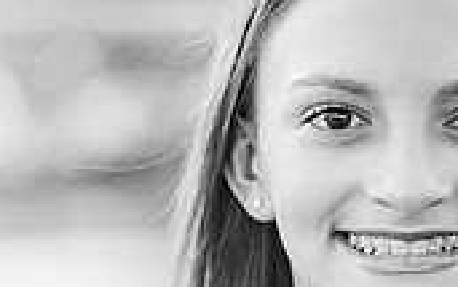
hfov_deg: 7.1
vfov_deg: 4.5
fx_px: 3671
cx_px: 404
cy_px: 280
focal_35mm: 294
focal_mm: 85
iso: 200
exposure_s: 1/500
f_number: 2.8
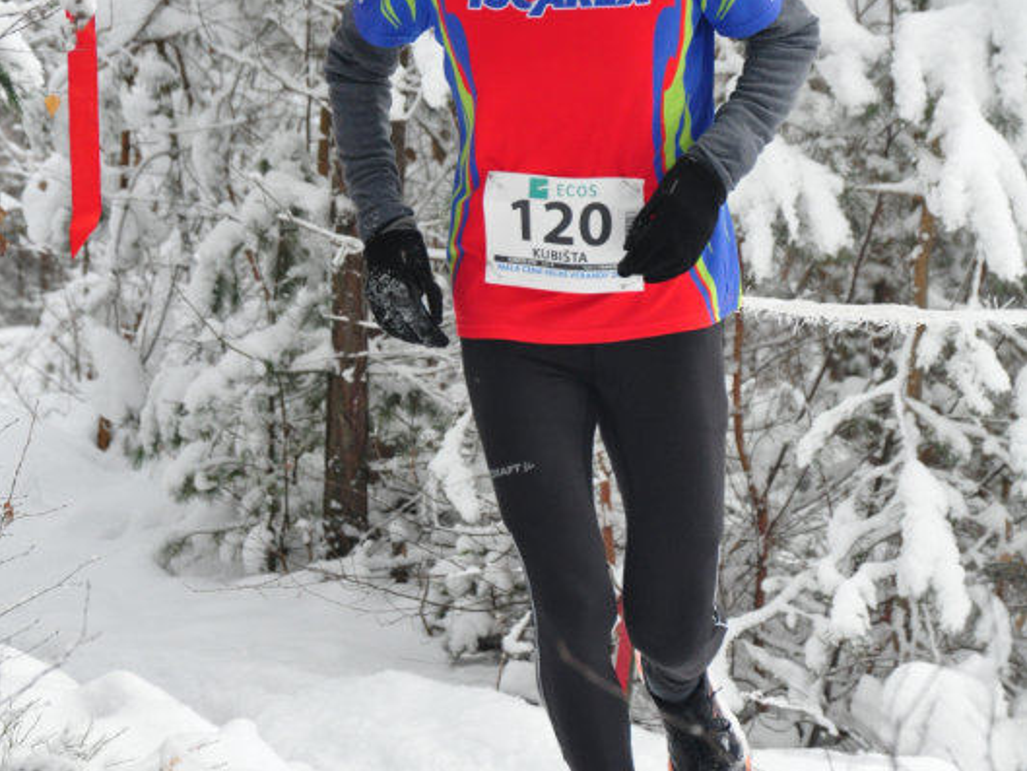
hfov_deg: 8.7
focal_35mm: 229
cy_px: 289
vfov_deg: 6.5
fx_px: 6787
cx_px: 514
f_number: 5.6
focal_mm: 105
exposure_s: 1/800
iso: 1250
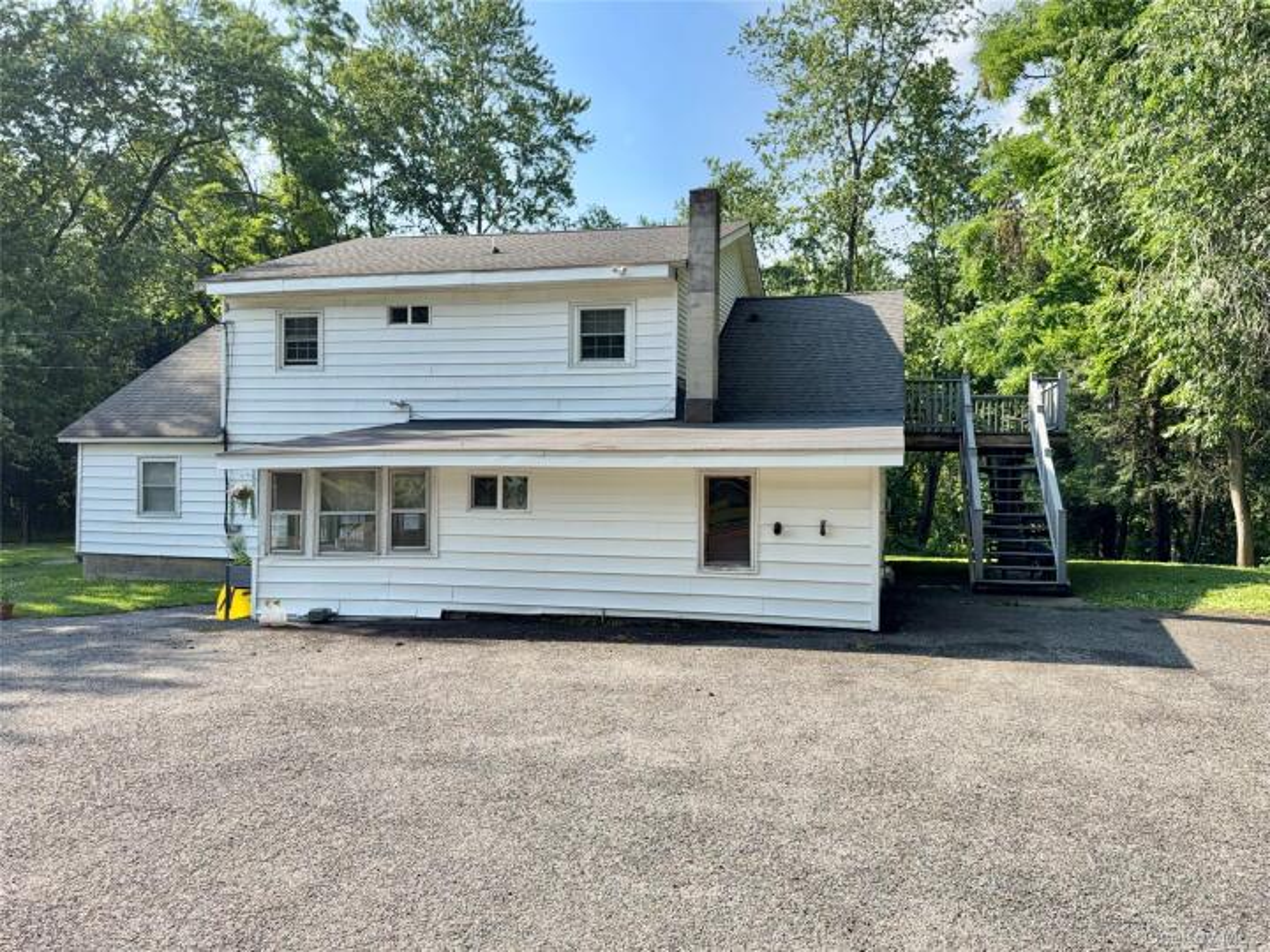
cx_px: 635
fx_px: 881
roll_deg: -3.5
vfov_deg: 56.8
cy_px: 476
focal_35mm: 24
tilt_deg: +0.8
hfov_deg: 71.6
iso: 100
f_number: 1.78
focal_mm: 6.76
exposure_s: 1/2525
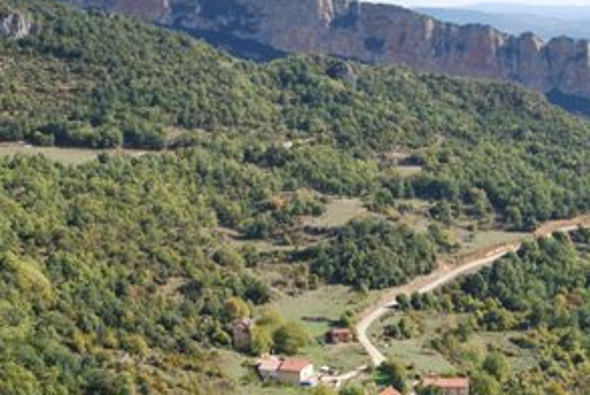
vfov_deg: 17.5
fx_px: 1280
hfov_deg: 25.9
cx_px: 381
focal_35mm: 78
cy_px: 200
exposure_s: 1/160
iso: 100
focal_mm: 34
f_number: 6.3
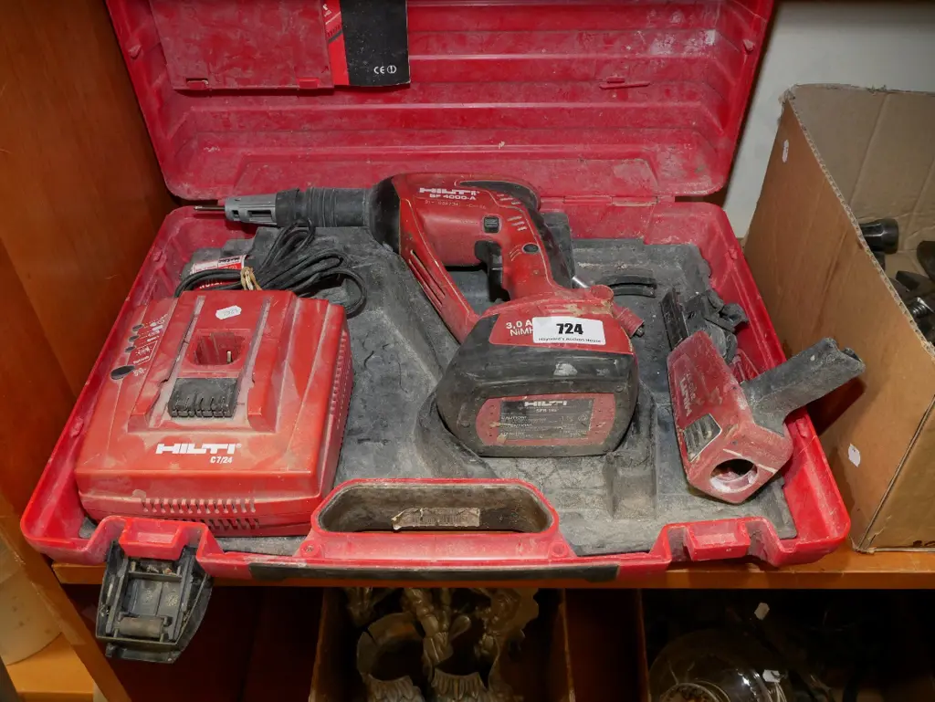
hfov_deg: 53.9
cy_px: 351
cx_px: 468
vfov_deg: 41.8
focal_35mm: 34
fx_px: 919
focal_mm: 17
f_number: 6.3
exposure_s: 1/50
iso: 1600
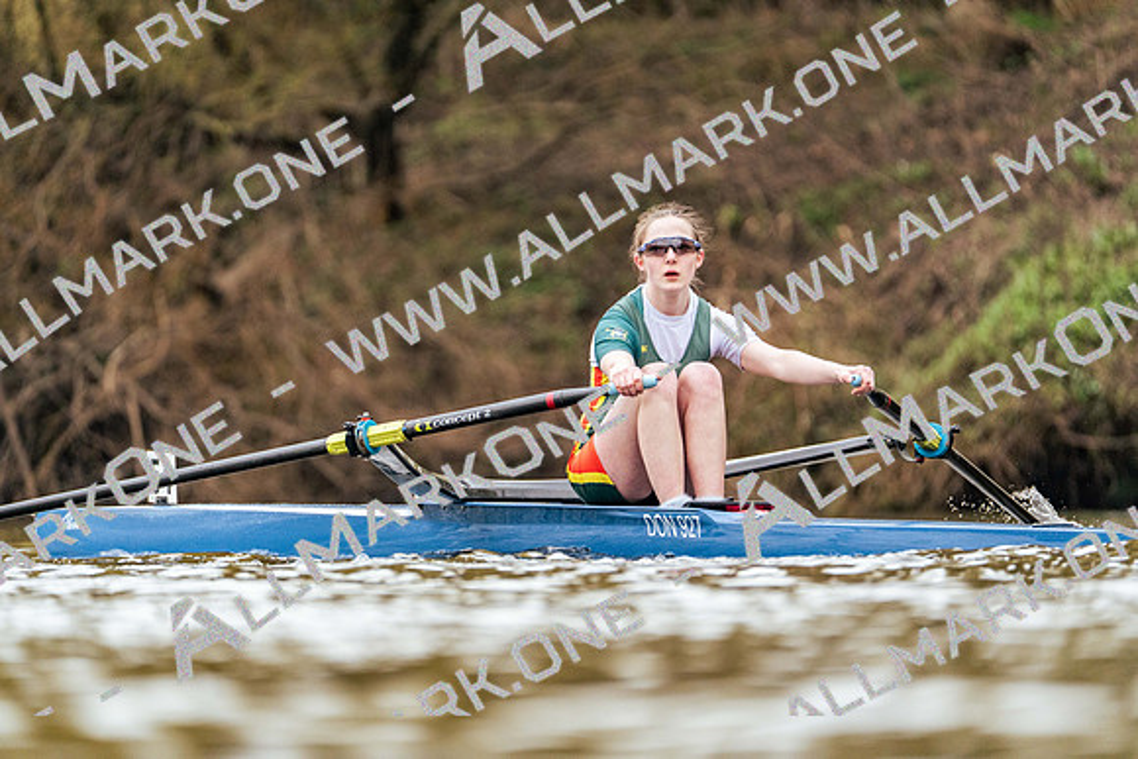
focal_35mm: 600
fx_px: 18970
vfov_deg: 2.3
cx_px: 569
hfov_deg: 3.4
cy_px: 380
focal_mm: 600
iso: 3200
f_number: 6.3
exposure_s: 1/2000
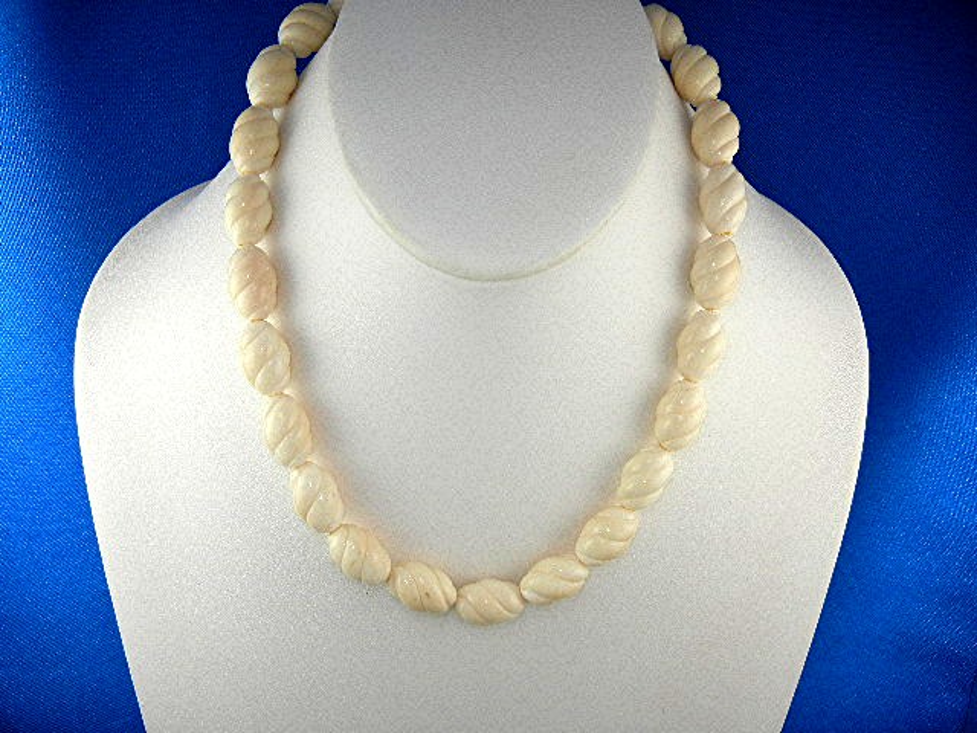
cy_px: 366
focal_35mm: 30
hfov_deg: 60.0
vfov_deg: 46.8
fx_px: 847
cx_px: 488
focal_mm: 5.4
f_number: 3.5
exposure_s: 1/105
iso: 160
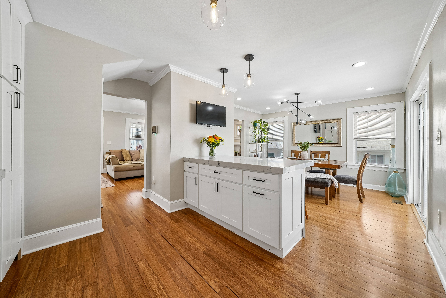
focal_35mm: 12
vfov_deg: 90.0
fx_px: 149
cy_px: 149
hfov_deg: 112.6
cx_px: 223
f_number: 8
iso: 100
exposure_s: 1/13
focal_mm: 12
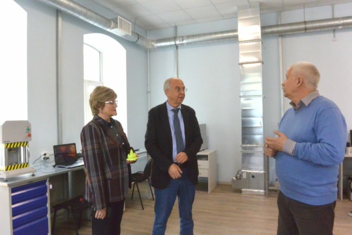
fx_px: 264
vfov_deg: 47.9
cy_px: 118
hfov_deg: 67.4
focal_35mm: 27
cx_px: 176
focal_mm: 10
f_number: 3.5
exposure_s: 1/30
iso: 2000
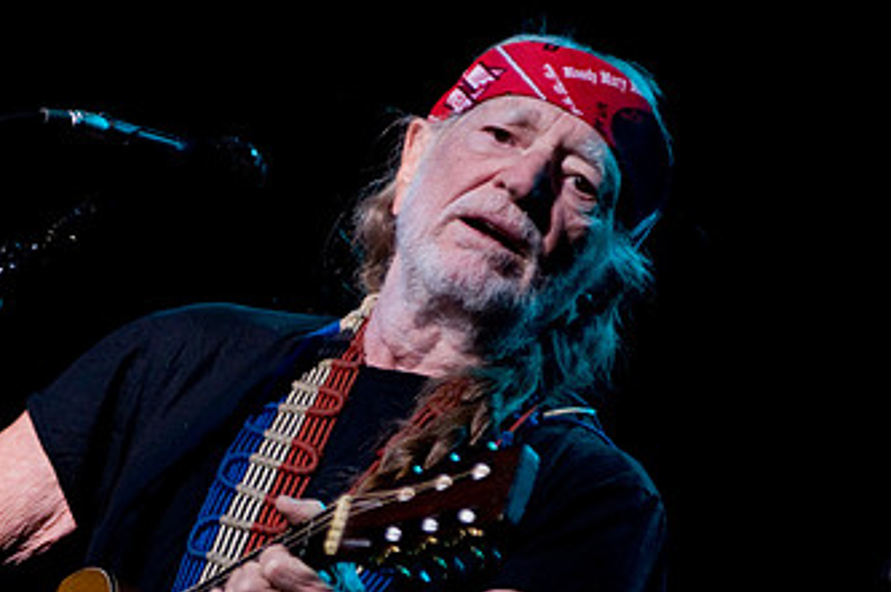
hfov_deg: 3.9
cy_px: 382
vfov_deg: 2.6
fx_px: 12925
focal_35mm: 523
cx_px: 171
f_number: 3.2
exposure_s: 1/320
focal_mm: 200
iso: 800
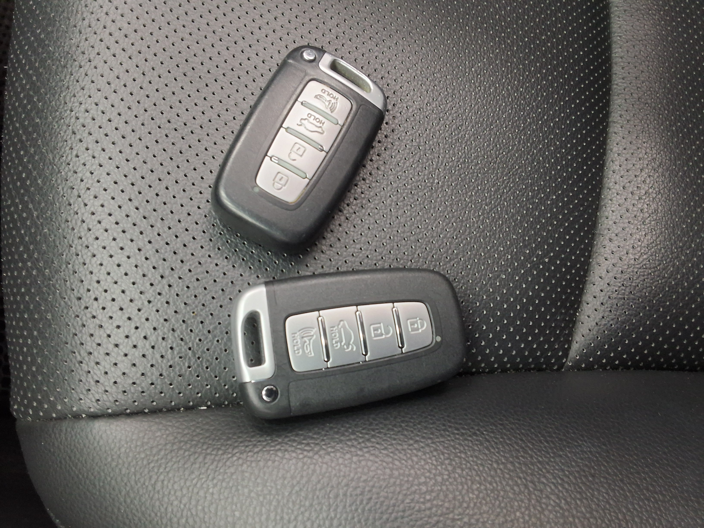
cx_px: 352
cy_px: 264
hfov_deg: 63.4
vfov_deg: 49.7
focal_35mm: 28
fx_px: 569
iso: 200
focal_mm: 2.91
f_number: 1.9
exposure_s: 1/40
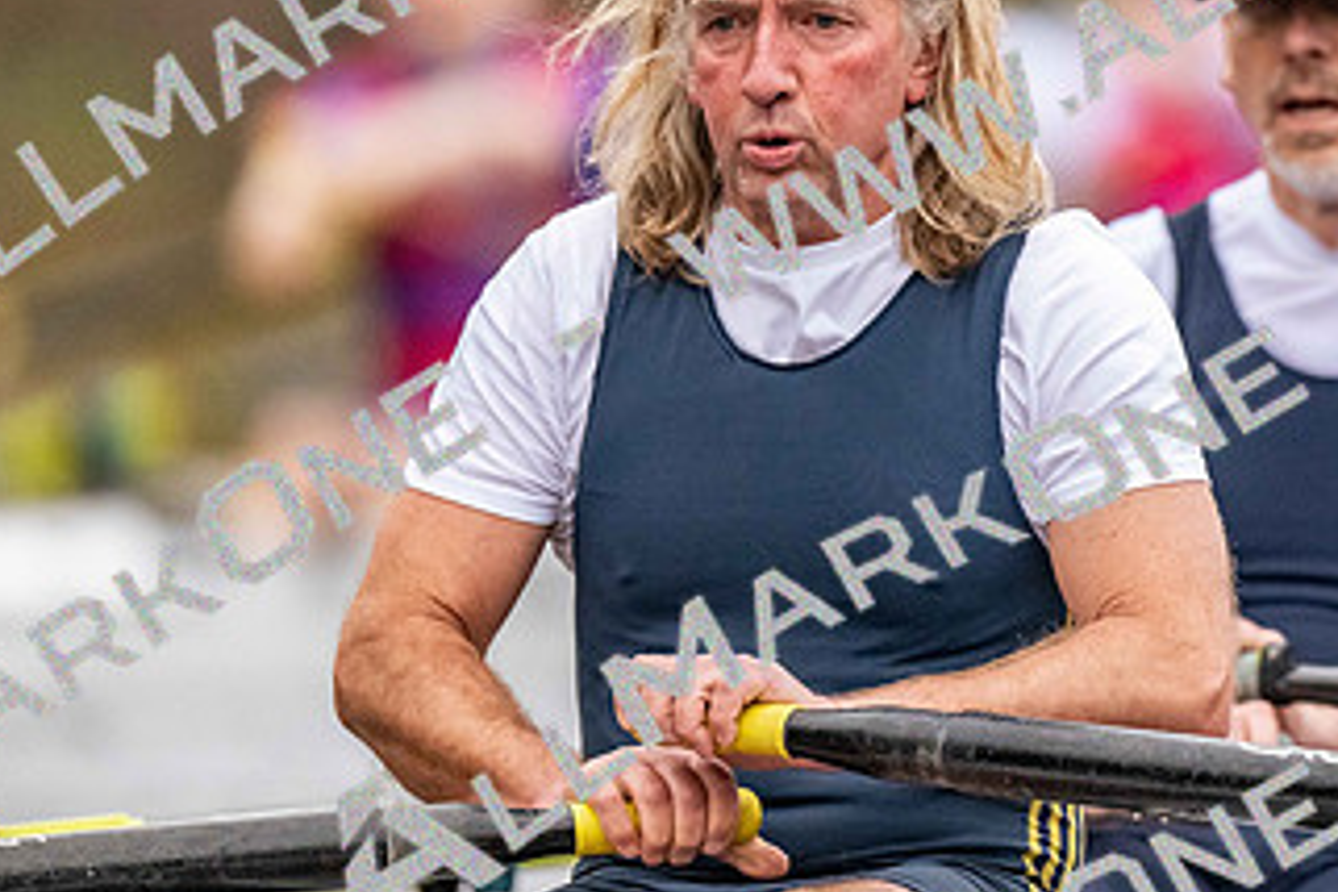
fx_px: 40286
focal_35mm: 1084
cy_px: 315
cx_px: 1184
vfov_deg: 1.3
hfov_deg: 1.9
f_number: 4
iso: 4500
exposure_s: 1/2500
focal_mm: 600
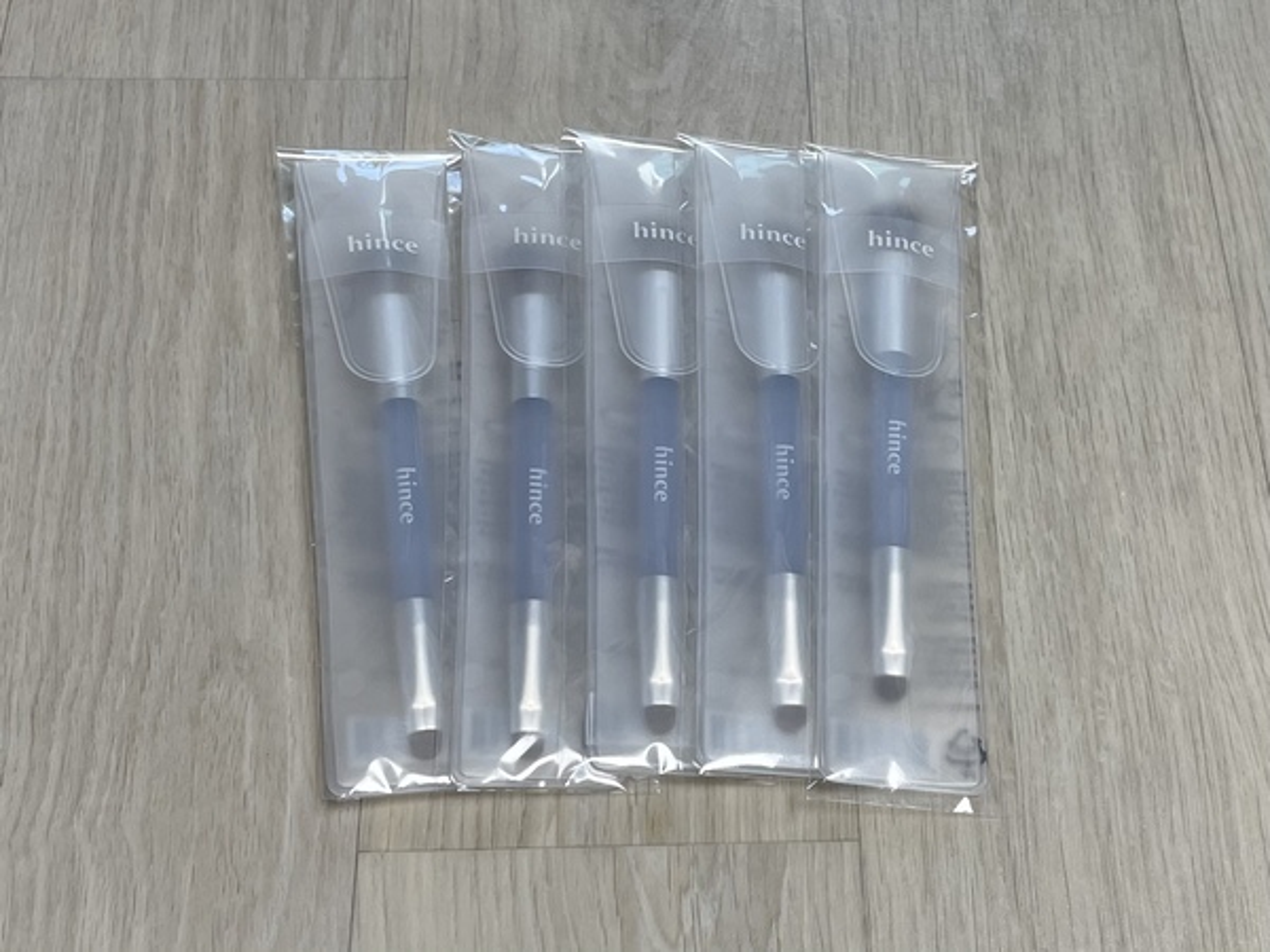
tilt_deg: -60.2
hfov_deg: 67.3
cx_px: 635
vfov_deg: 53.1
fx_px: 954
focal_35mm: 26
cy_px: 476
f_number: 1.6
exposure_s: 1/120
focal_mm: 4.2
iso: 100
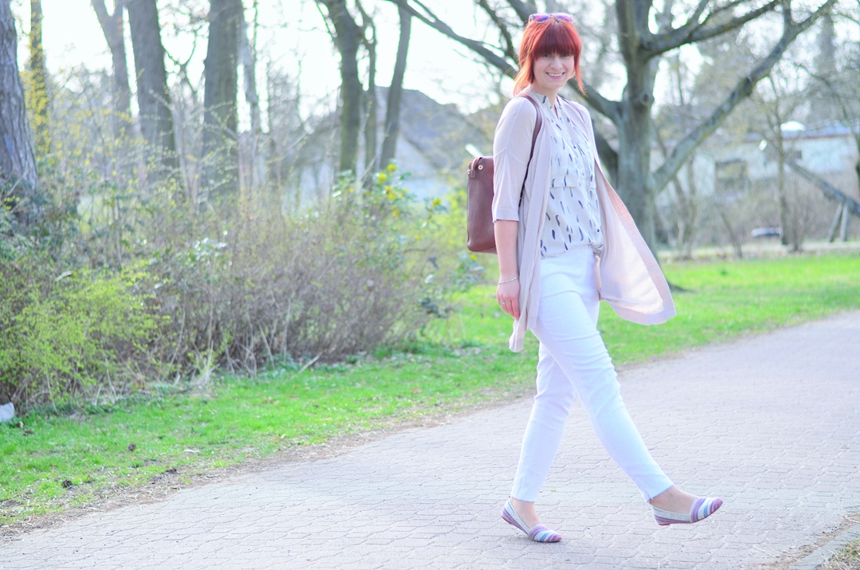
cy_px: 285
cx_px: 430
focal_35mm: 75
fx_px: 1788
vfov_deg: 18.1
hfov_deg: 27.0
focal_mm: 50
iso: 200
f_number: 2.2
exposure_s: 1/800
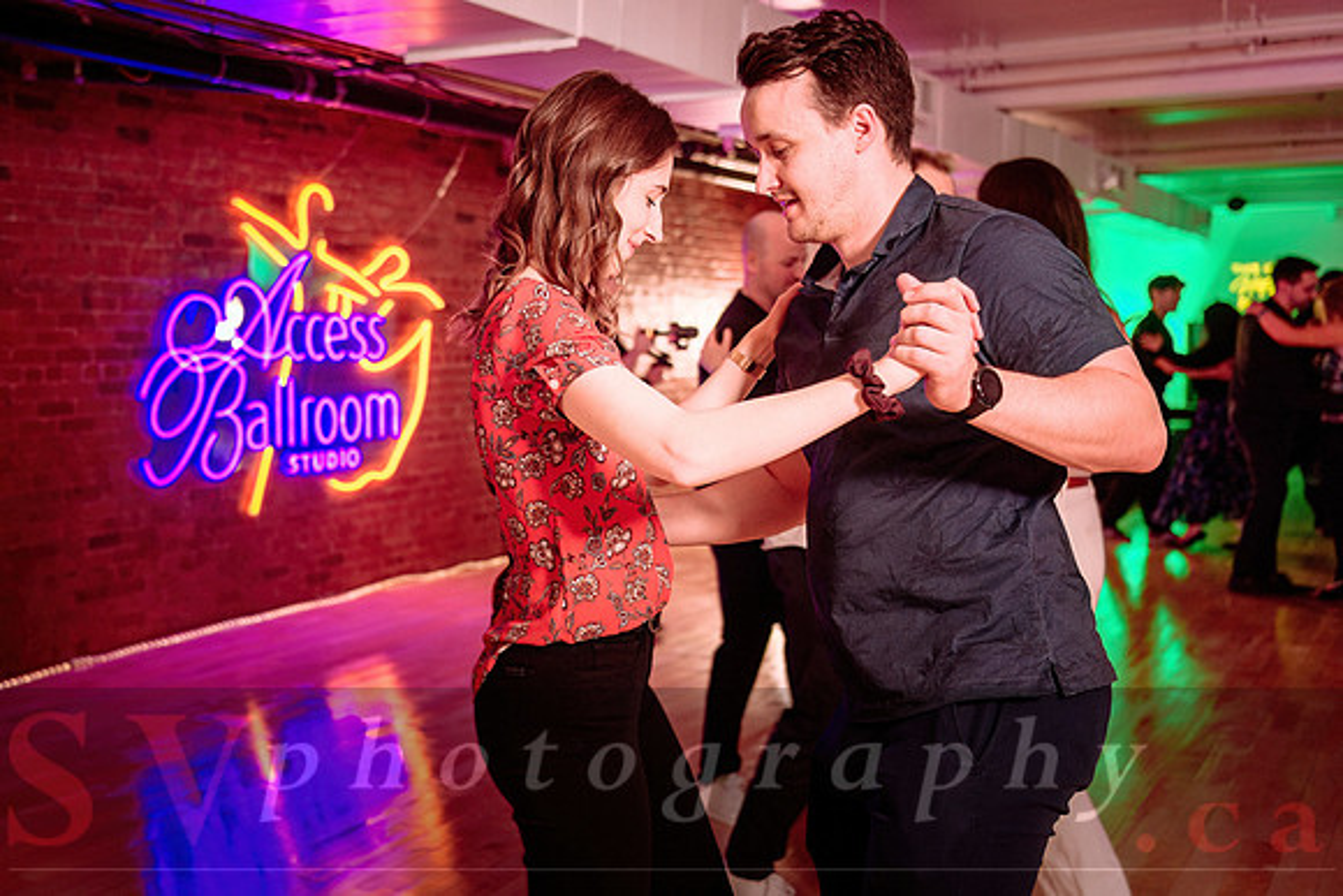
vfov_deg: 30.3
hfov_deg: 43.7
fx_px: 1657
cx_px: 491
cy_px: 434
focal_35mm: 44
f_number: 2.8
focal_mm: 35
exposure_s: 1/100
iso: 500
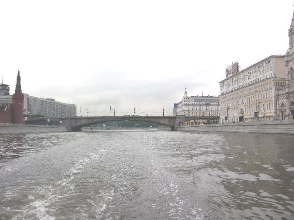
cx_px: 147
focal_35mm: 35
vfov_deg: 40.7
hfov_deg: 52.6
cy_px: 110
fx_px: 297
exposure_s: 1/90.3
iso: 50
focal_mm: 8.9
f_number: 6.3
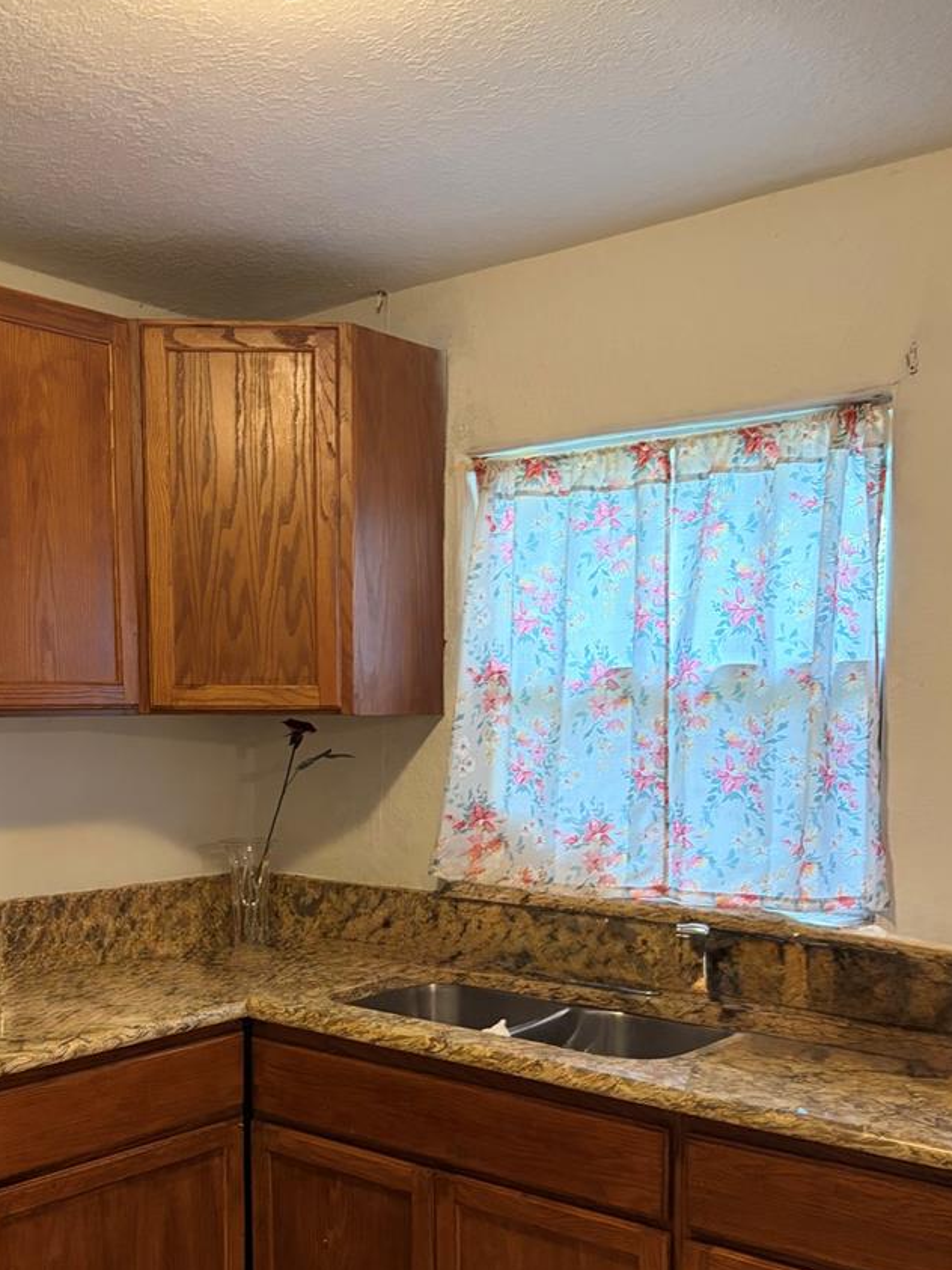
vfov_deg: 49.2
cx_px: 407
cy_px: 856
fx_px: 1357
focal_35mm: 37
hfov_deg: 38.6
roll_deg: +1.0
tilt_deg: -6.1
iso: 200
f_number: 1.6
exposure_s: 1/60
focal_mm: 5.96
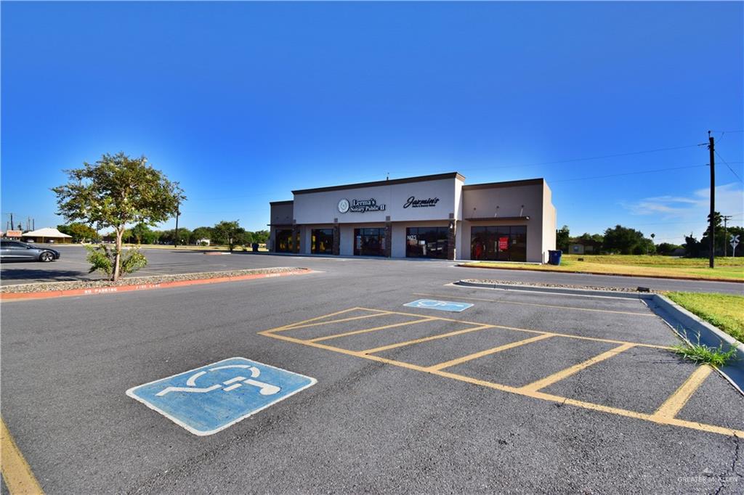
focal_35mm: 15
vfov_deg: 77.3
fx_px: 310
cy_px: 248
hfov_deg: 100.4
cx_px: 372
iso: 400
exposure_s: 1/400
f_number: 11
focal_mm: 10
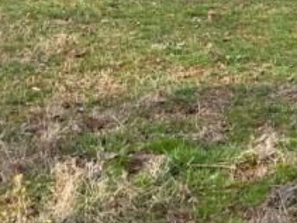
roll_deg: -0.9
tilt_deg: -13.1
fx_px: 1415
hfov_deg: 10.2
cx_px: 738
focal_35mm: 165
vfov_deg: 8.8
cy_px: -83
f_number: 1.8
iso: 16
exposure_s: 1/457
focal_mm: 3
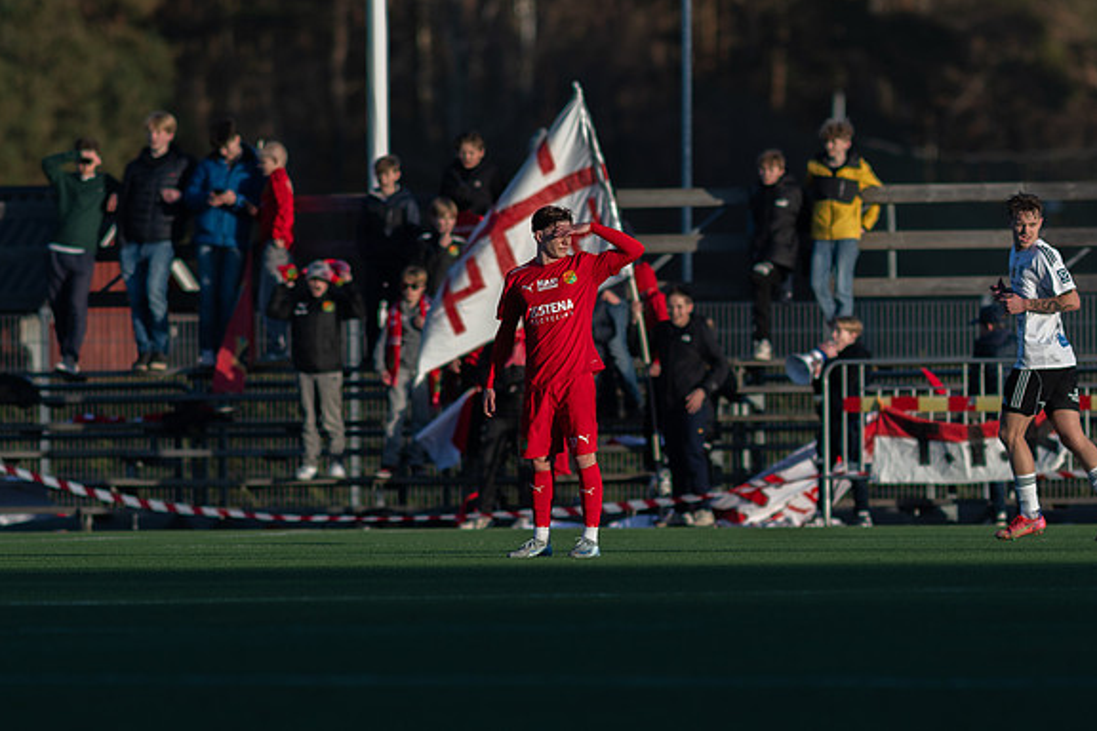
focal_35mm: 604
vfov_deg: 2.3
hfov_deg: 3.4
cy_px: 365
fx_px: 18404
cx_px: 548
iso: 160
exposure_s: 1/1600
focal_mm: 300
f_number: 3.2
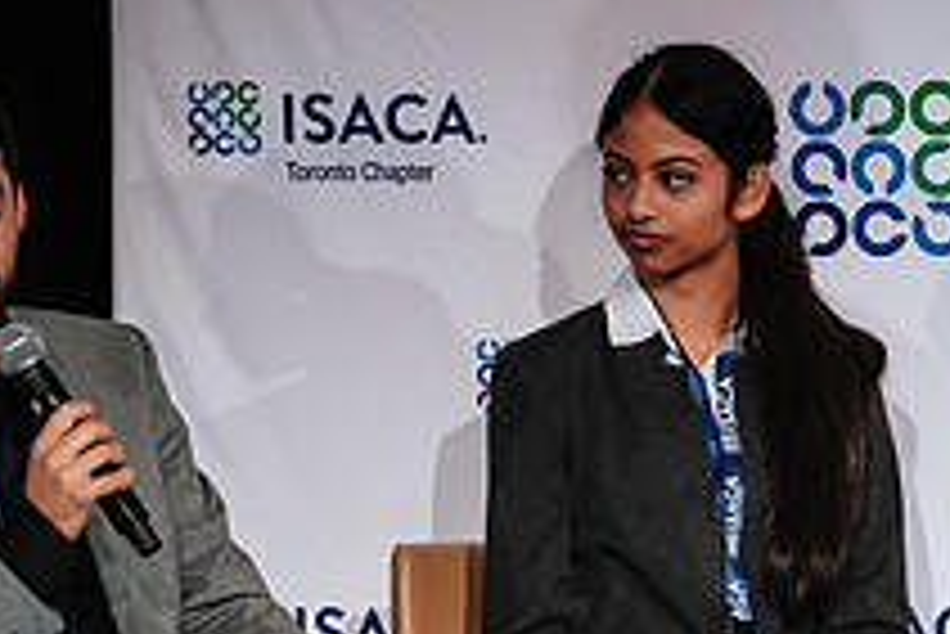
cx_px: 883
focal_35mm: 611
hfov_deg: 3.4
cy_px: 682
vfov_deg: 2.3
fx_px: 16134
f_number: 2.8
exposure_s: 1/100
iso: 800
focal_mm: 140
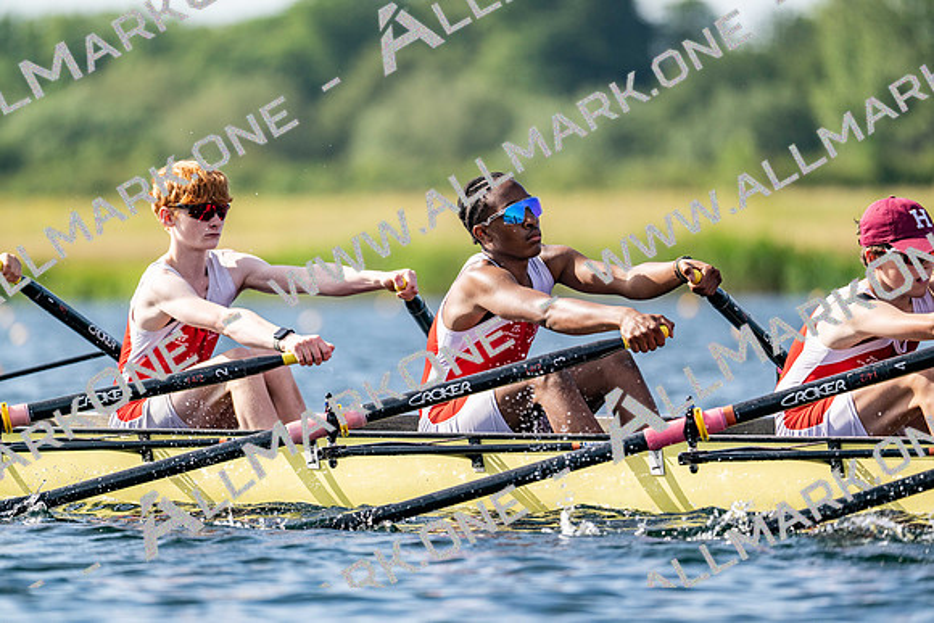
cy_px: 312
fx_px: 10380
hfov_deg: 5.2
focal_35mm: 400
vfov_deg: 3.4
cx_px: 467
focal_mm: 400
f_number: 4.5
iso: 320
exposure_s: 1/2500
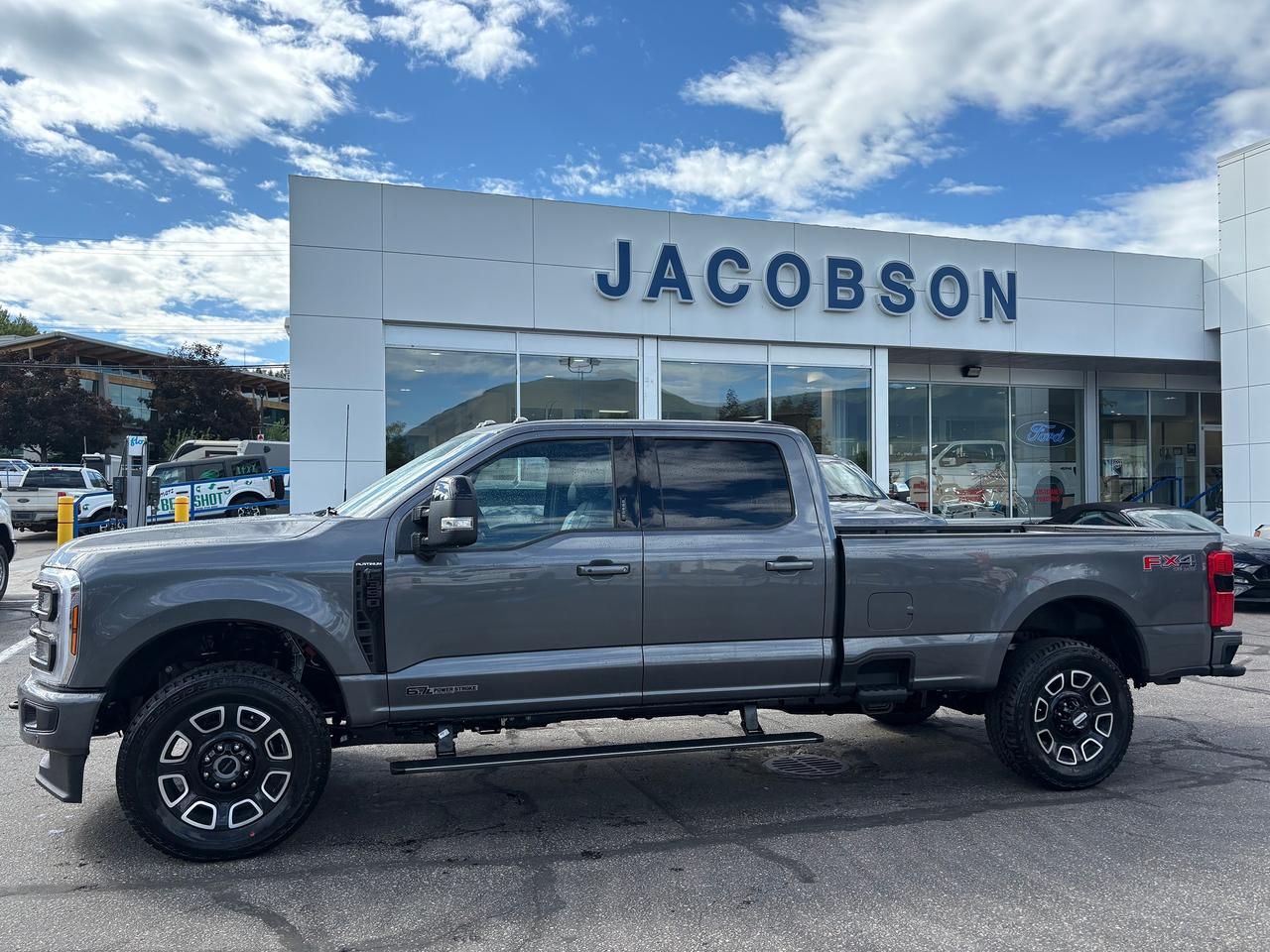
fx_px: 954
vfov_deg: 53.1
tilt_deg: +1.0
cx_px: 635
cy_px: 476
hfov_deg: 67.3
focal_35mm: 26
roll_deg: +0.8
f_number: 1.6
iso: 64
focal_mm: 5.96
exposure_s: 1/2747
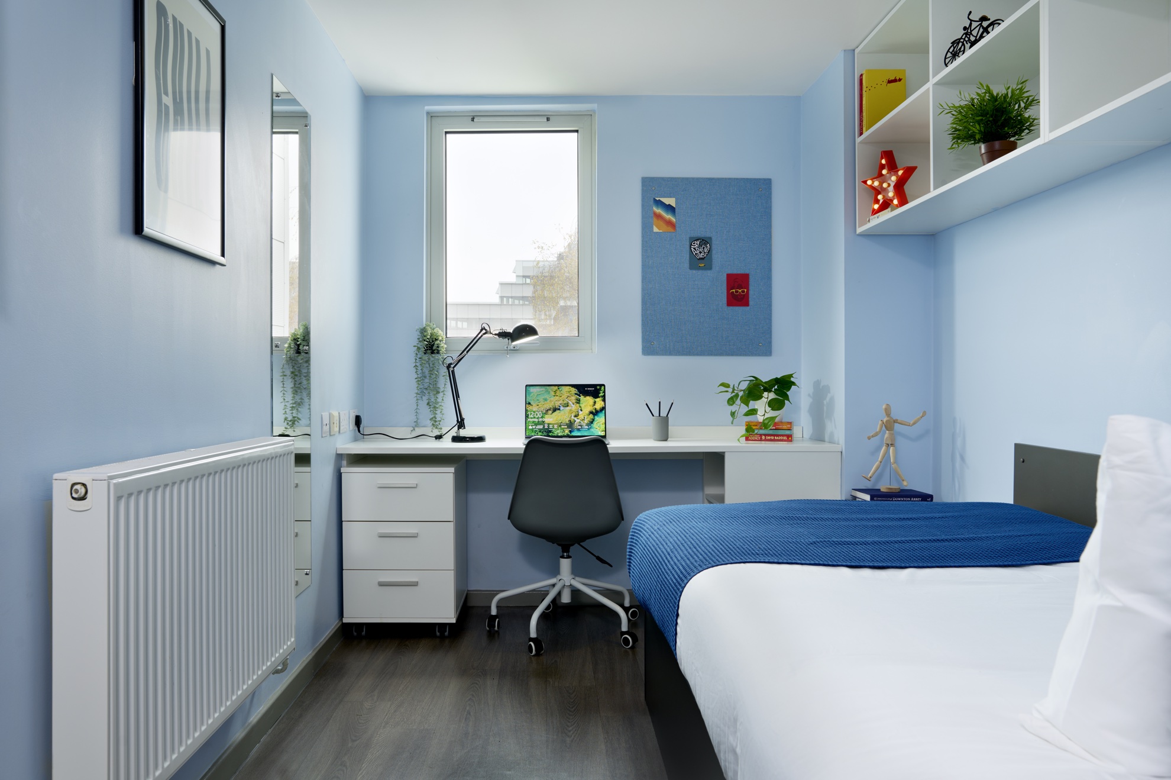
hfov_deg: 73.8
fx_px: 780
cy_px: 390
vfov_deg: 53.1
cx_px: 586
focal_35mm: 24
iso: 50
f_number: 9
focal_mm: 24
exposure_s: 1.3
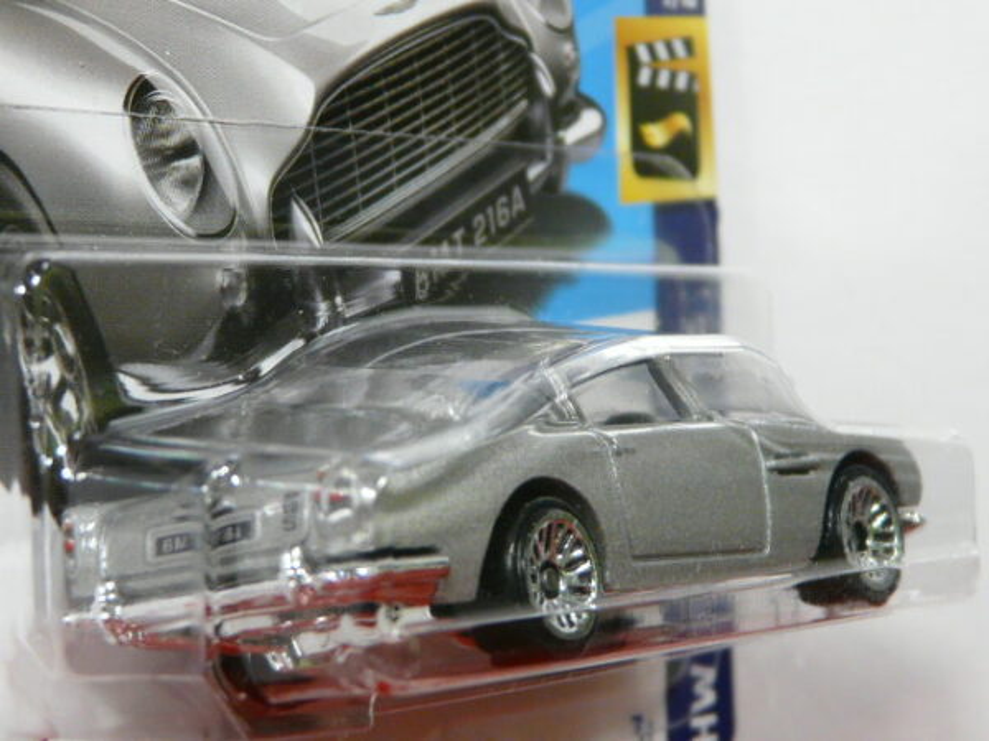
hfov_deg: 18.4
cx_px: 494
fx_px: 3057
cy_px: 370
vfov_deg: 13.8
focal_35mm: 107
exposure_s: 1/50
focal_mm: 11.1
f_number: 3.2
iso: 160
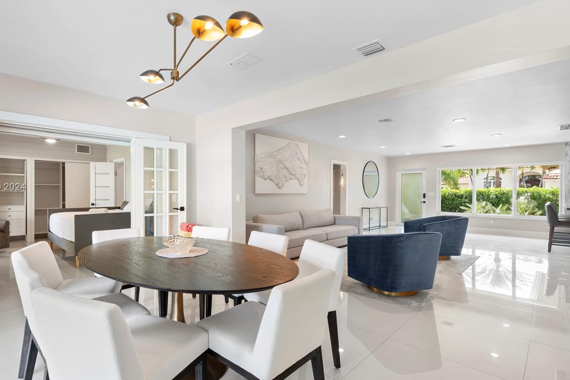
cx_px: 246
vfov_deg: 67.4
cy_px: 188
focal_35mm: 18
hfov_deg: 89.4
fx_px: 285
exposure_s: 1/3
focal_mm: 14
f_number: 8
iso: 100
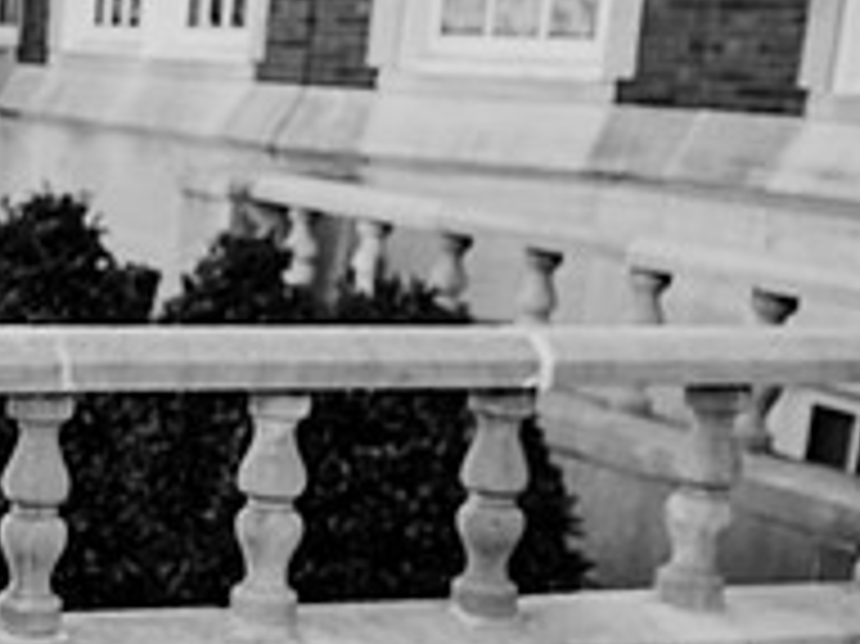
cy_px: 430
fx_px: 1788
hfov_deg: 22.9
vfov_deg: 20.3
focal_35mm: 72
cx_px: -358
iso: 200
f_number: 2.8
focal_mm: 24
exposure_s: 1/800
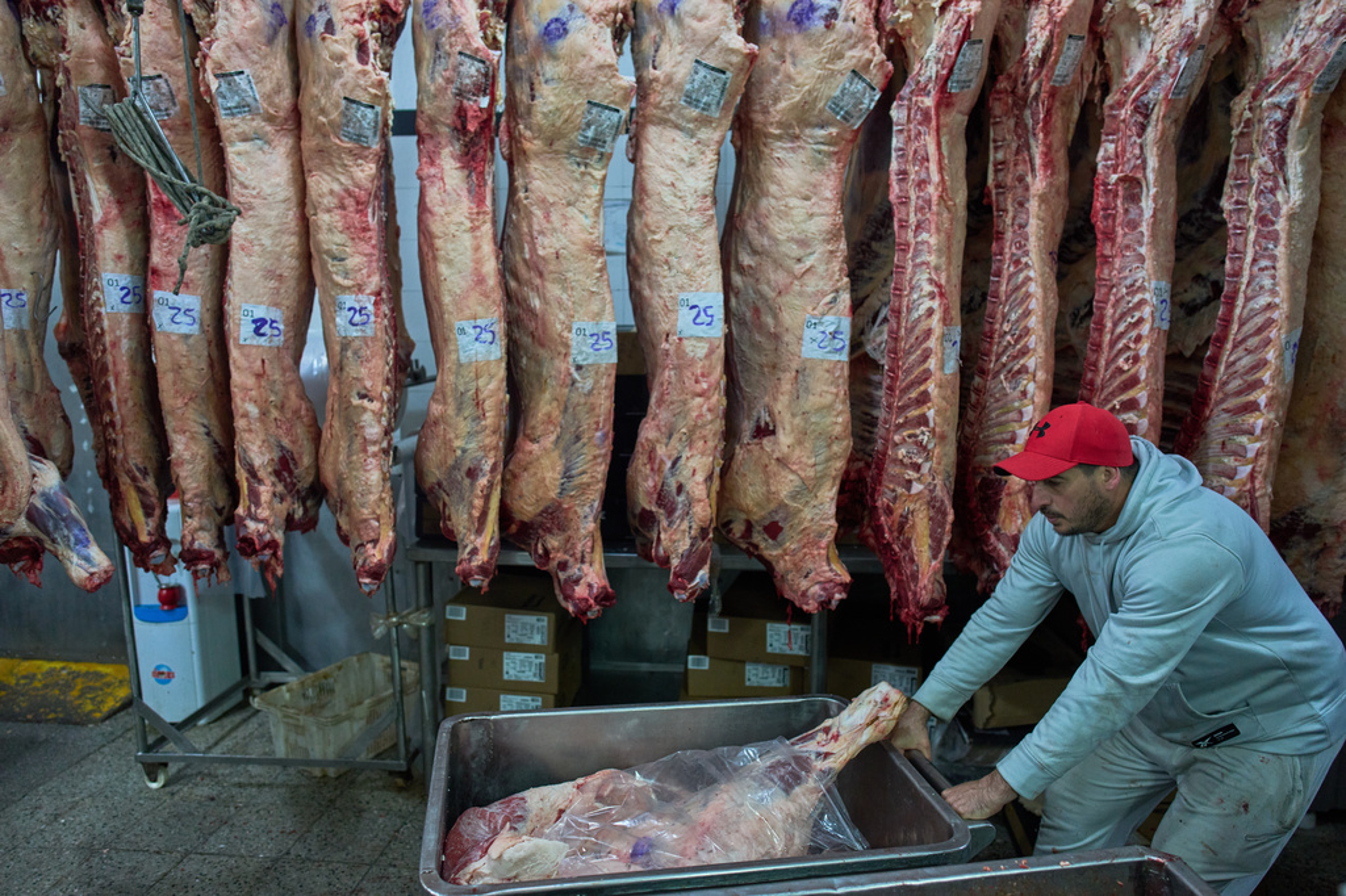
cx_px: 673
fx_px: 897
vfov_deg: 53.1
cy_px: 448
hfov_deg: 73.8
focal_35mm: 24
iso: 1000
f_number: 2.2
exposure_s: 1/200
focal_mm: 24
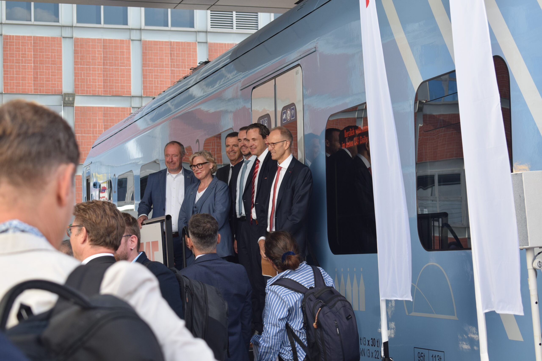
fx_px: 1242
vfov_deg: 16.6
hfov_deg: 24.6
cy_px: 180
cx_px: 271
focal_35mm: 82
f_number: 8
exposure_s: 1/200
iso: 400
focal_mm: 55
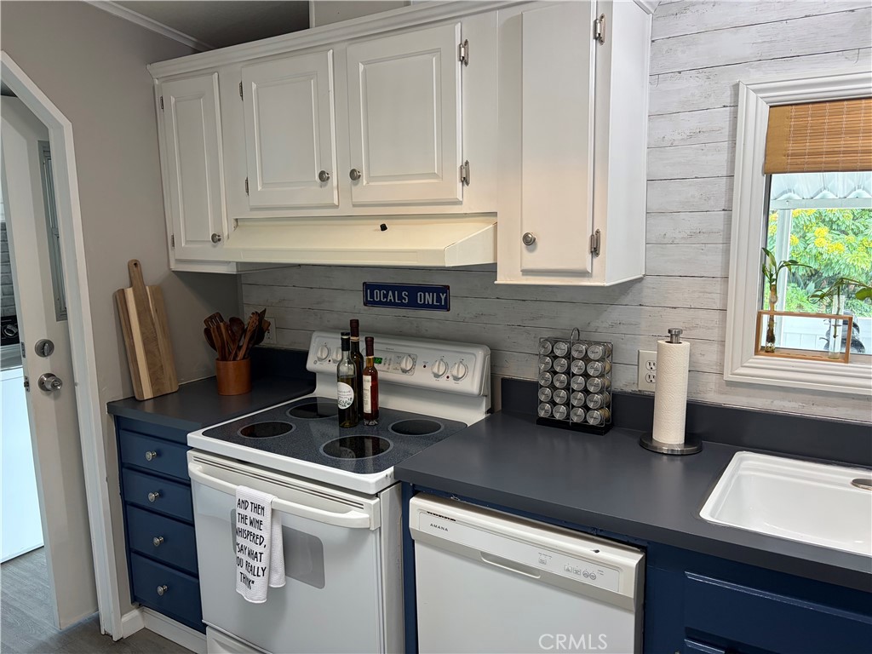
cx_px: 436
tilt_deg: -7.2
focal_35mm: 26
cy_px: 327
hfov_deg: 67.3
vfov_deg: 53.1
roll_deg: +1.8
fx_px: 655
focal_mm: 5.96
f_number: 1.6
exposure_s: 1/120
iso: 125
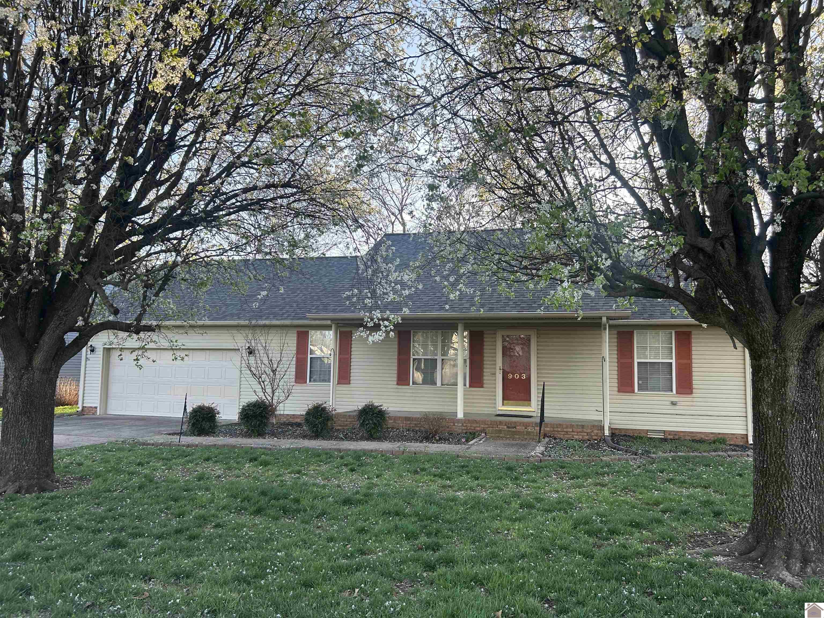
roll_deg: -1.1
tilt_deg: +4.3
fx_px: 619
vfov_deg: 53.1
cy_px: 309
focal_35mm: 26
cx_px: 412
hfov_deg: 67.3
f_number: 1.5
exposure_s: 1/471
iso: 50
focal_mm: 5.7
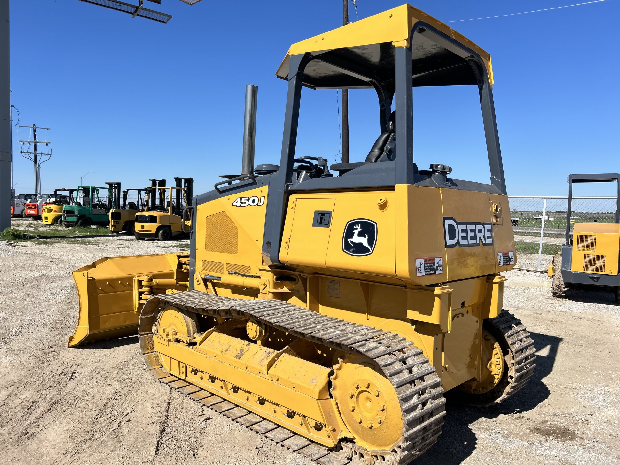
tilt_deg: -1.4
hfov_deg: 67.3
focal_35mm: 26
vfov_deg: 53.1
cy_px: 232
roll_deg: -1.3
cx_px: 310
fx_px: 466
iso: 50
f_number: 1.5
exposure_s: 1/5319
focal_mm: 5.7
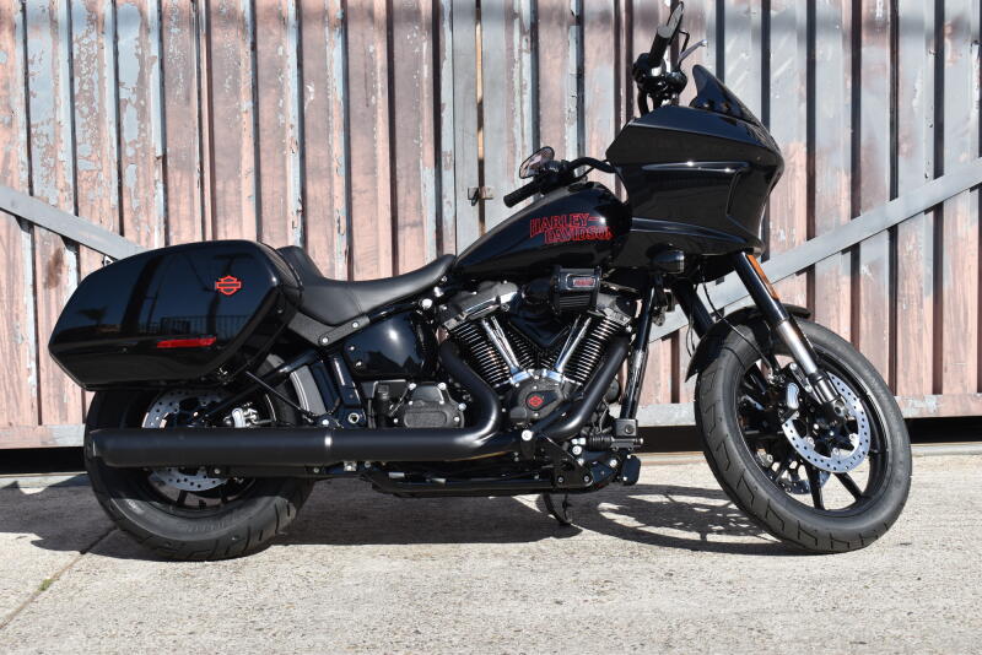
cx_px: 491
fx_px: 1555
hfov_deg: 35.0
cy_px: 328
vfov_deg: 23.8
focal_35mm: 57
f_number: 8
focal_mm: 38
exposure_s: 1/250
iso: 100
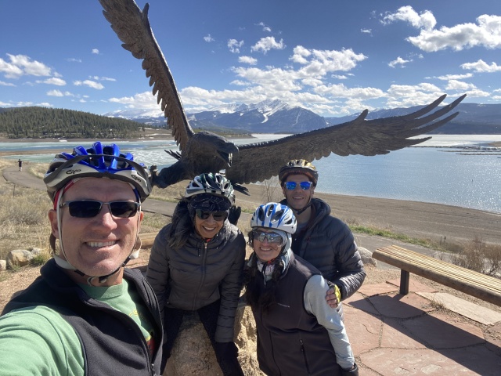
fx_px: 333
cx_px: 250
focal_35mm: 23
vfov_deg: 58.9
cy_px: 188
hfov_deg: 73.9
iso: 25
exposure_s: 1/552
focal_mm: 2.71
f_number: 2.2
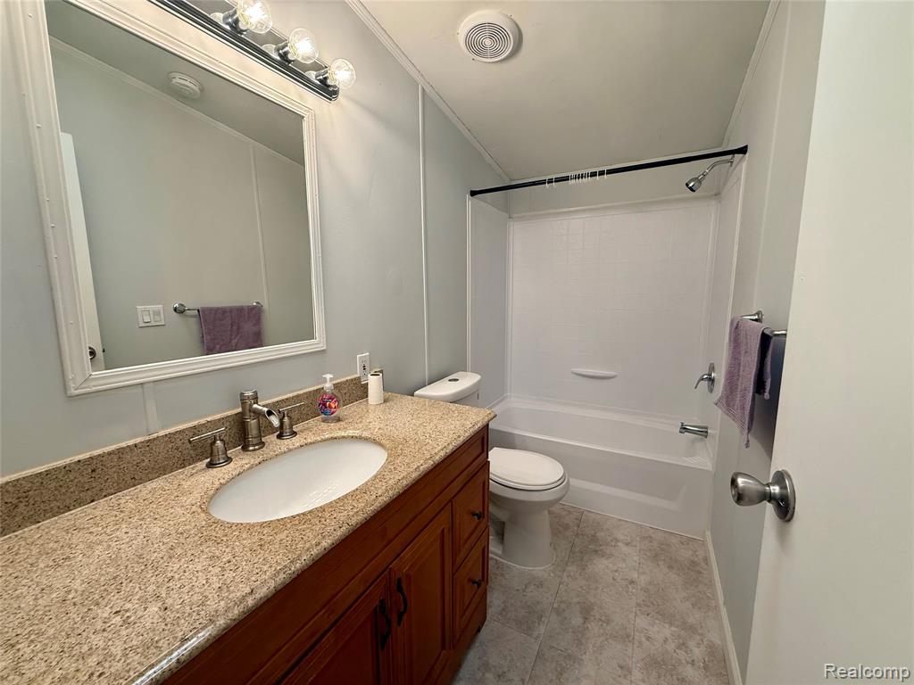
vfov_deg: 85.7
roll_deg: +0.4
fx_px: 370
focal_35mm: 14
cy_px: 342
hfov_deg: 102.1
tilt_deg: -7.9
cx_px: 457
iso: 125
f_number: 2.2
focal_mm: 2.22
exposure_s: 1/120
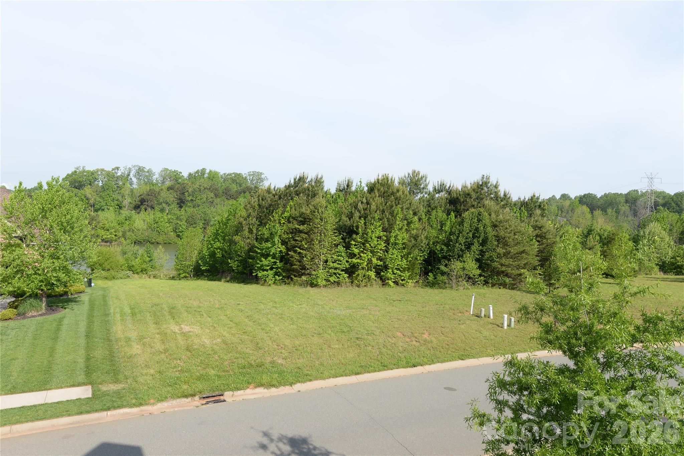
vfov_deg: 53.1
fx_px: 456
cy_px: 228
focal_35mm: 24
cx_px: 342
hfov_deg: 73.7
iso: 100
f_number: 8
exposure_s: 1/200
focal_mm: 24
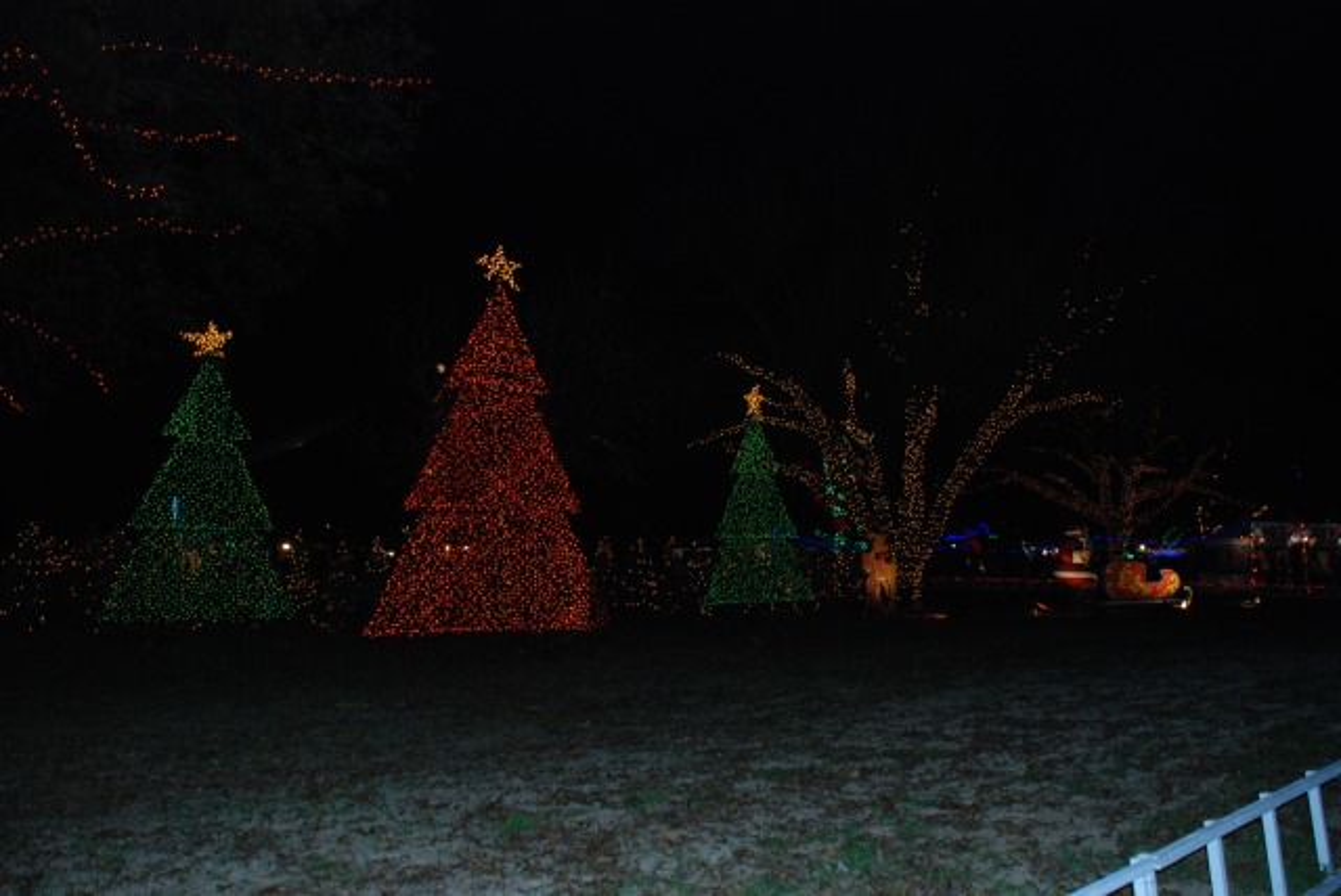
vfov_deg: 43.7
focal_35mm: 30
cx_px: 670
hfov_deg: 61.9
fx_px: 1118
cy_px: 448
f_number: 3.8
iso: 360
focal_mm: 20
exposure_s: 1/60
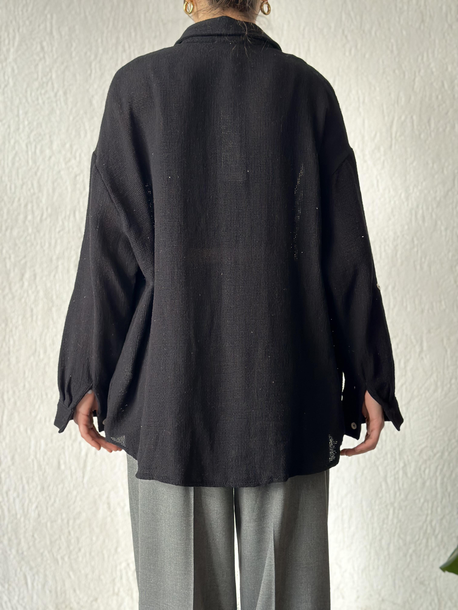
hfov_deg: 30.3
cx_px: 229
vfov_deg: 39.7
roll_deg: +0.9
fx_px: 847
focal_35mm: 48
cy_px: 305
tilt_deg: -1.6
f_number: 1.78
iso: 250
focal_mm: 6.86
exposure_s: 1/60
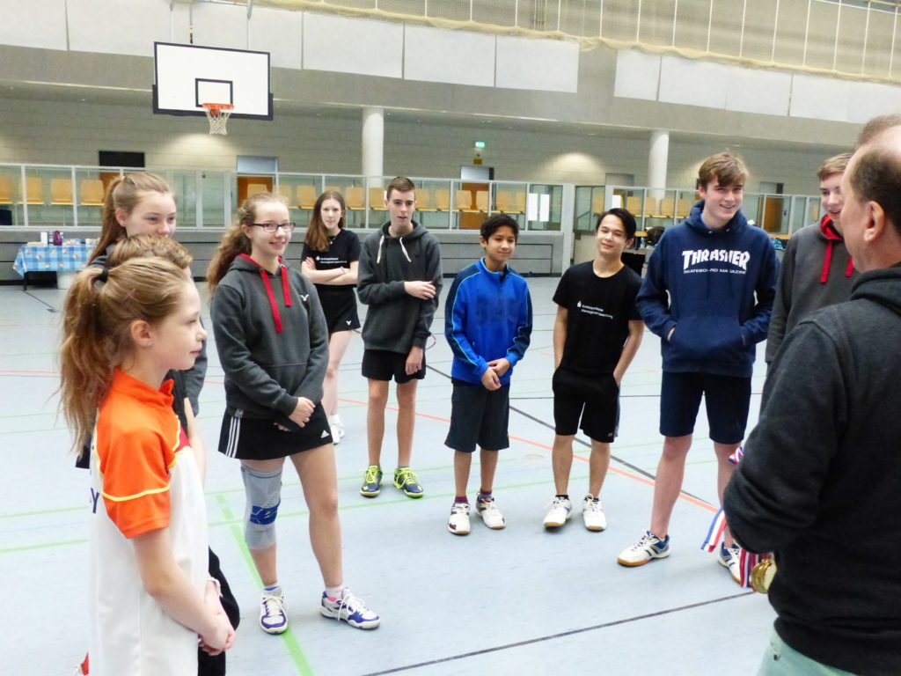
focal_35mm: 32
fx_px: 833
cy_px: 338
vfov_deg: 44.2
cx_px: 450
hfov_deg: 56.8
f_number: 3.5
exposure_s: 1/125
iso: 1600
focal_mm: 5.7
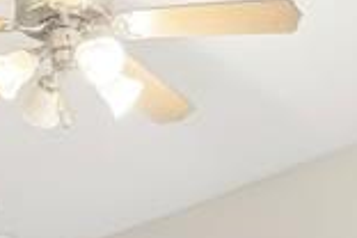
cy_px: 485
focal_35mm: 105
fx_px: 1041
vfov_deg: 11.6
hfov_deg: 19.4
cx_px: 113
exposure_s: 1/5
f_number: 8
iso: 100
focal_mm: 16
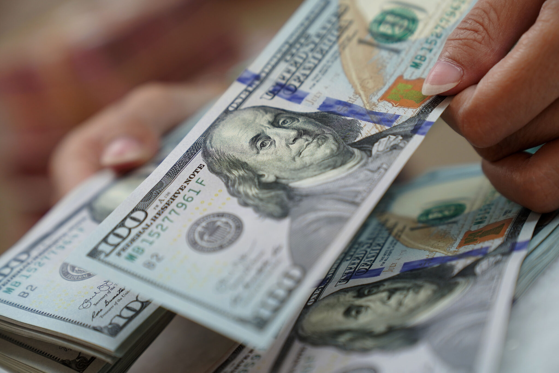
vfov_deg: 19.5
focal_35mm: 70
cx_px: 280
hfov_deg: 28.8
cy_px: 186
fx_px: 1087
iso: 800
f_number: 4
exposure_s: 1/160
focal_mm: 70
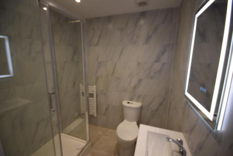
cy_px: 78
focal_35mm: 15
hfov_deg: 100.4
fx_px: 97
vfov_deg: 77.4
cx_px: 116
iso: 400
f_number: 4.5
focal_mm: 10
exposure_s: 1/80
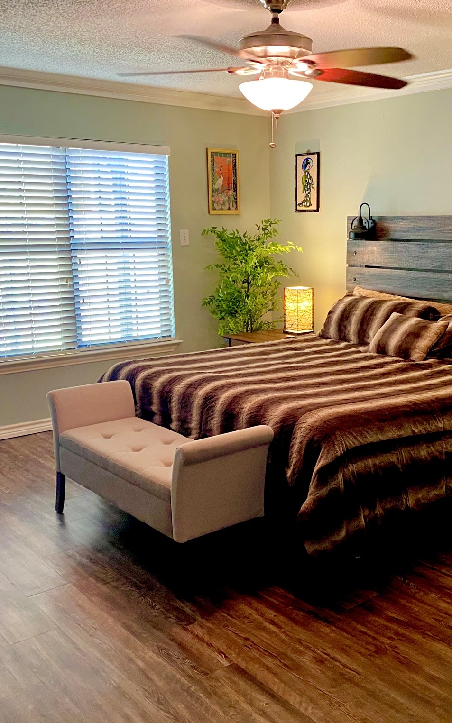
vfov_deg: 52.8
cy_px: 361
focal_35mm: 37
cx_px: 318
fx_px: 729
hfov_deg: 34.0
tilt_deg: -10.8
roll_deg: -0.2
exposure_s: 1/60
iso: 320
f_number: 1.8
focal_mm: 4.25
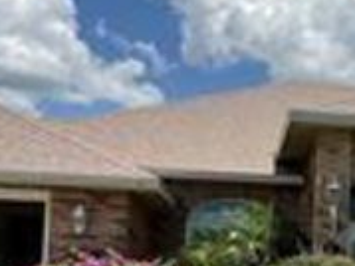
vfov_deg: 17.8
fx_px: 830
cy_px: 251
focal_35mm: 81
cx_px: 359
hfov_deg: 23.1
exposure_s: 1/2141
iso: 16
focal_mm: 3
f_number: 1.8
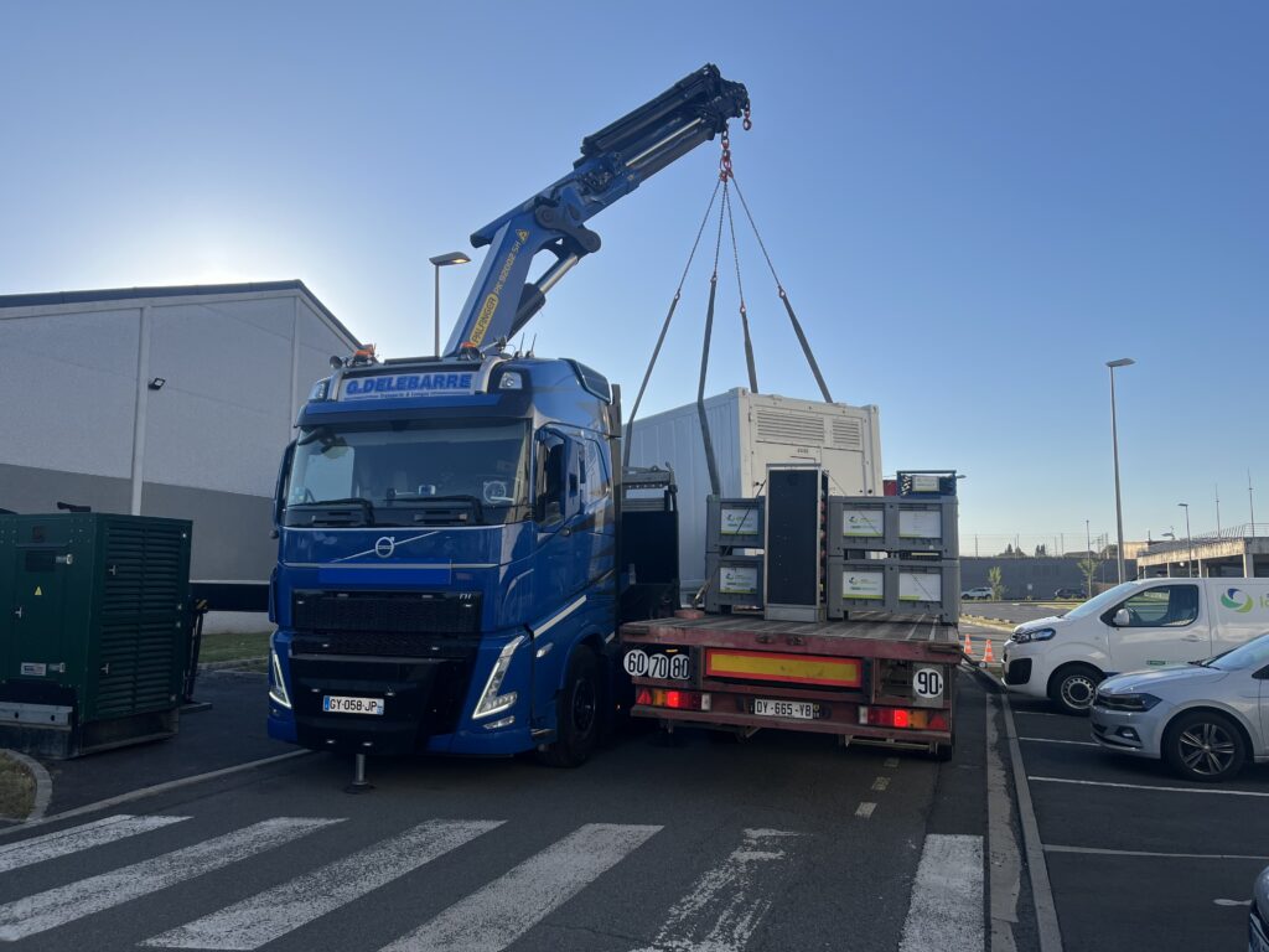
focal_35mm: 26
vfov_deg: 53.1
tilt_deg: +8.7
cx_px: 634
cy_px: 476
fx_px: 953
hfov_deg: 67.3
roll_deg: -2.1
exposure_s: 1/3521
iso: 50
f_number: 1.6
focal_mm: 5.1
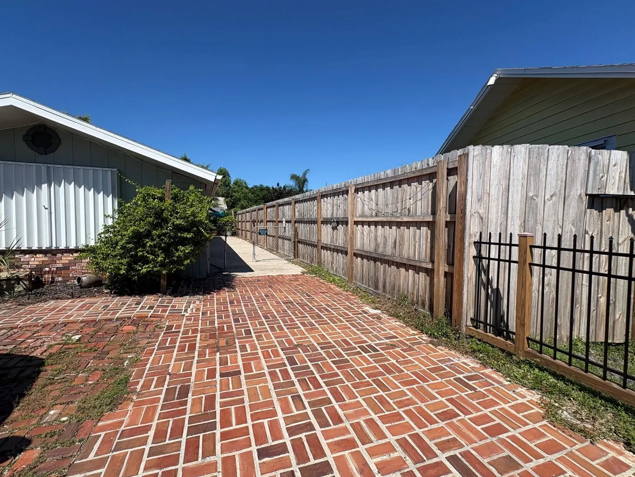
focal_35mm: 15
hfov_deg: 98.1
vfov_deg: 81.8
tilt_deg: -2.1
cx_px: 302
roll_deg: +0.0
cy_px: 236
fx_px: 275
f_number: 2.2
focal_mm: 2.22
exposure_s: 1/2415
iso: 50
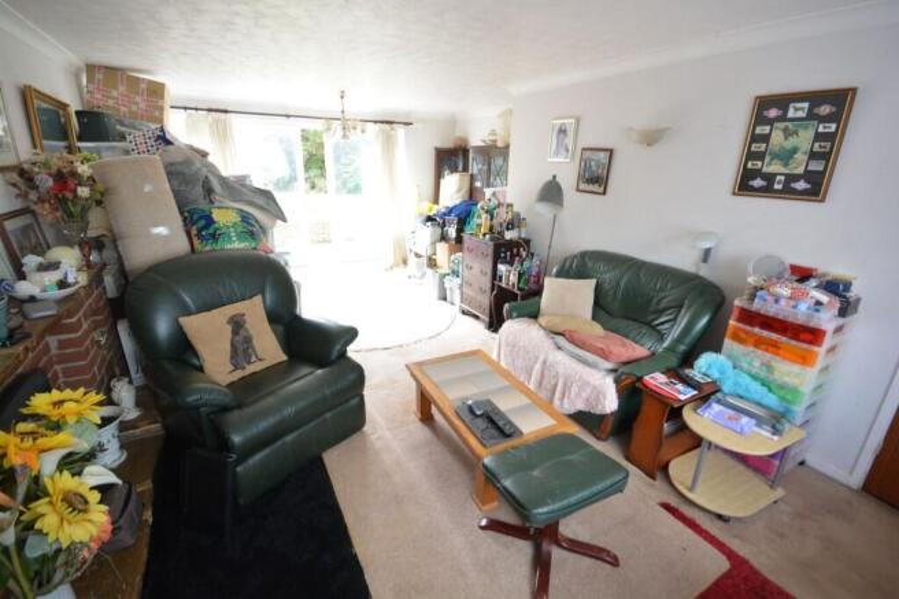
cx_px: 450
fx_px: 374
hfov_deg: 100.4
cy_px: 300
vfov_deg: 77.3
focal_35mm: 15
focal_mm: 10
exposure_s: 1/8
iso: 400
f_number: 8
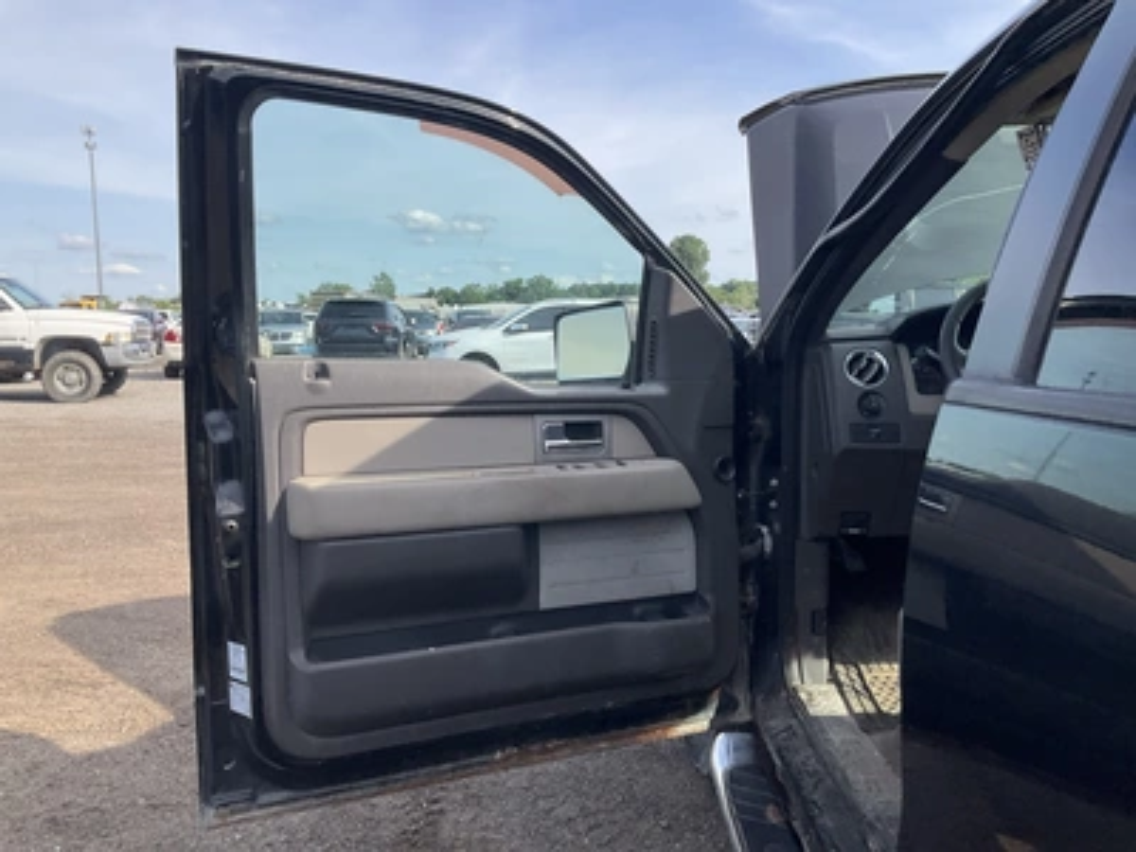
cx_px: 568
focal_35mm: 29
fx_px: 952
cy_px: 426
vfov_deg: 48.2
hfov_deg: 61.7
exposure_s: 1/869
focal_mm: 3
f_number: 1.8
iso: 25
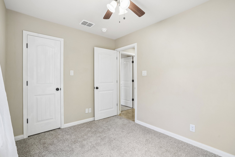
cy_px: 78
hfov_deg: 96.7
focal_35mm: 16
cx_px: 118
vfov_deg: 73.7
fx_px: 104
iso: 400
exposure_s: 1/20
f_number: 8
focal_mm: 16
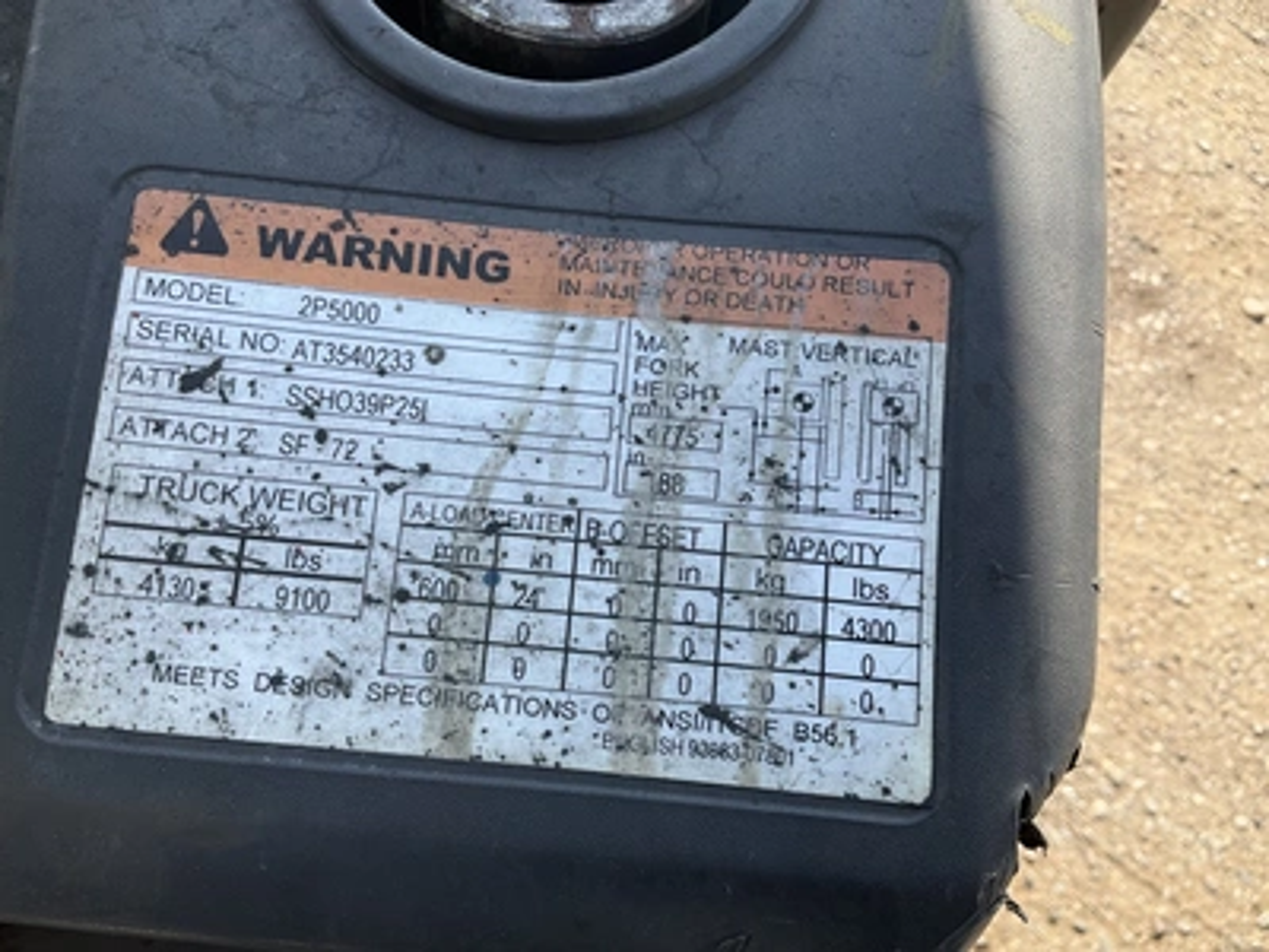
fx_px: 1063
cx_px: 634
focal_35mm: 29
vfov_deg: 48.2
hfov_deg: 61.7
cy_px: 476
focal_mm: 3
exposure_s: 1/465
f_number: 1.8
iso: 25
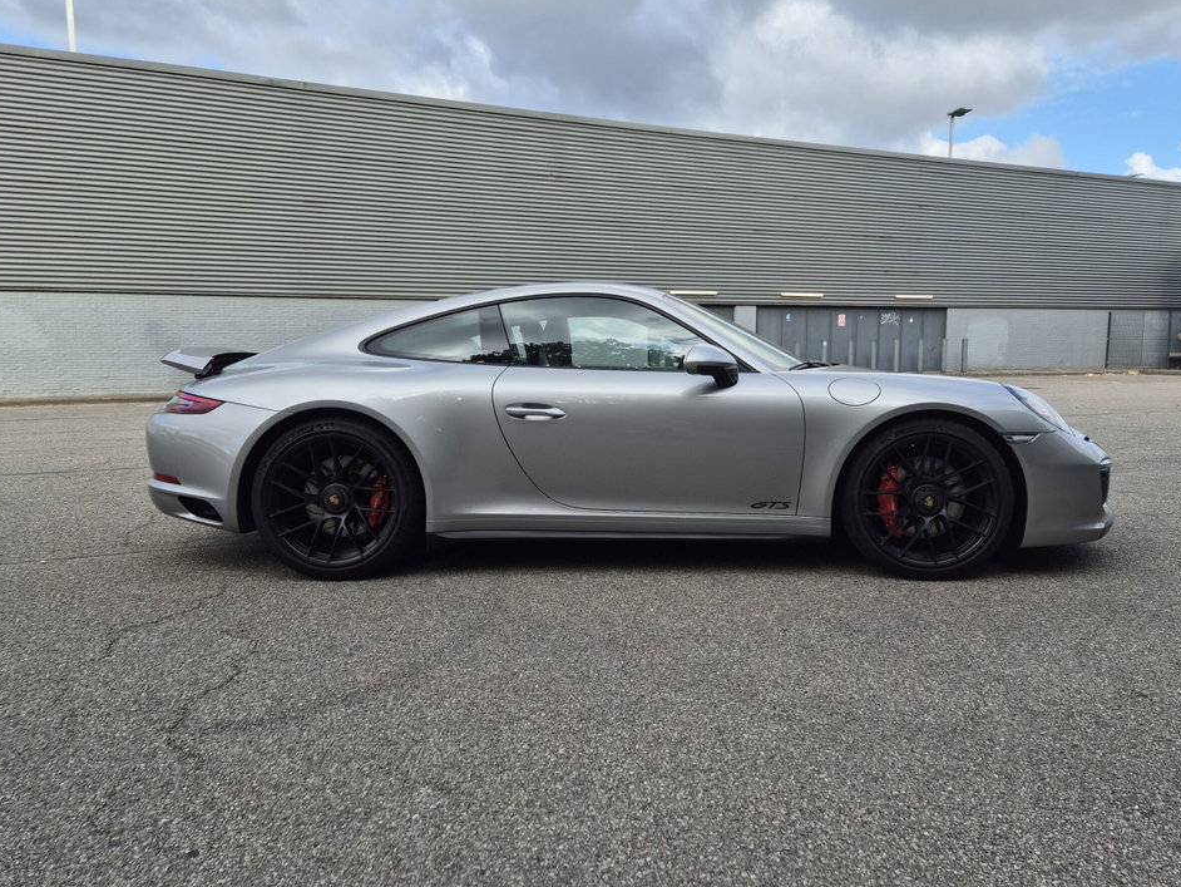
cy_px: 415
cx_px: 626
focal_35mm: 25
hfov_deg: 69.3
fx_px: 853
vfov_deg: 54.9
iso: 25
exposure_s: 1/766
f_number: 1.8
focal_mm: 5.4
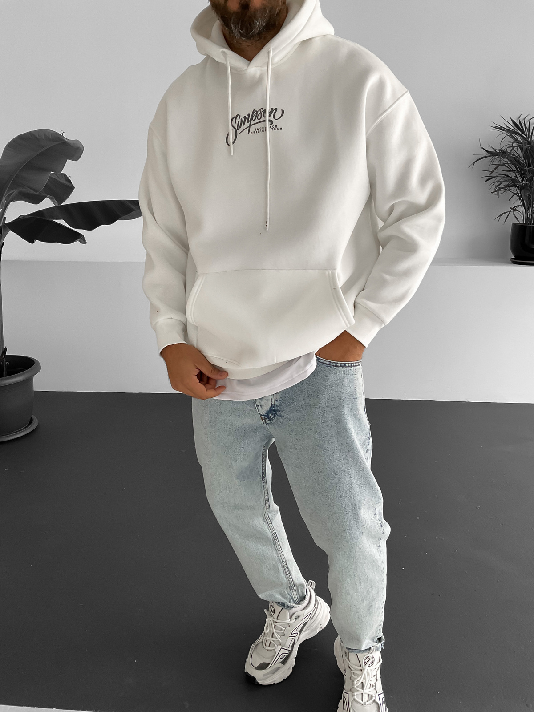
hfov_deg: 48.2
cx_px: 267
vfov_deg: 61.7
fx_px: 596
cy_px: 356
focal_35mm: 29
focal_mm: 3
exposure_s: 1/80
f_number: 1.8
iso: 64
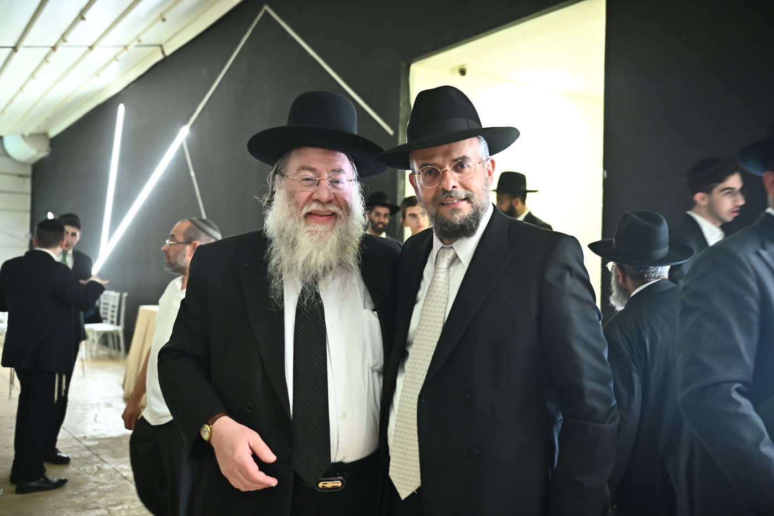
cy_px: 258
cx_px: 387
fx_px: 752
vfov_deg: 37.8
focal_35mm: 35
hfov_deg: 54.4
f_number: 2.8
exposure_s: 1/80
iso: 3200
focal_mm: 35
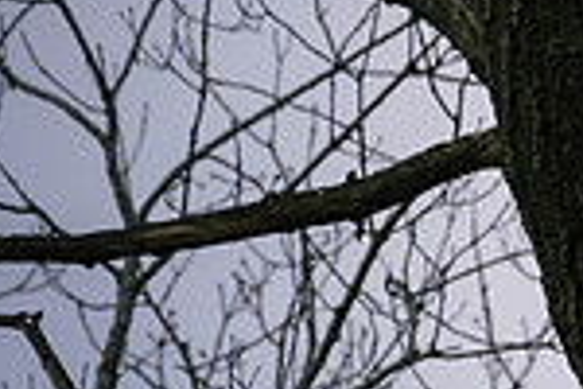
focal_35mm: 1934
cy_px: 383
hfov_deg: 1.1
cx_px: 731
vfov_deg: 0.7
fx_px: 31318
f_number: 5.6
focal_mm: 500
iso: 800
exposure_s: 1/640
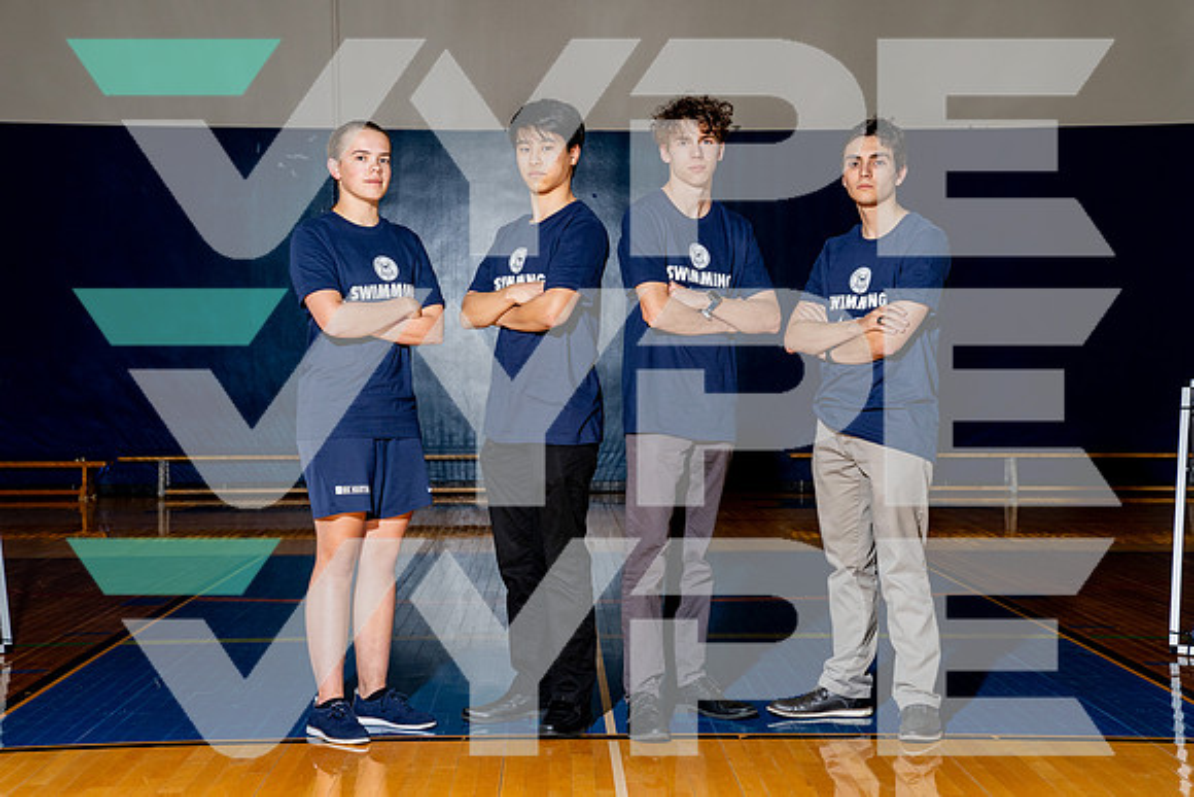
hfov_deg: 33.2
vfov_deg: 22.5
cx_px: 597
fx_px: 2003
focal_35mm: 60
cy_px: 398
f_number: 8
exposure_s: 1/250
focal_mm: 60
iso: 800
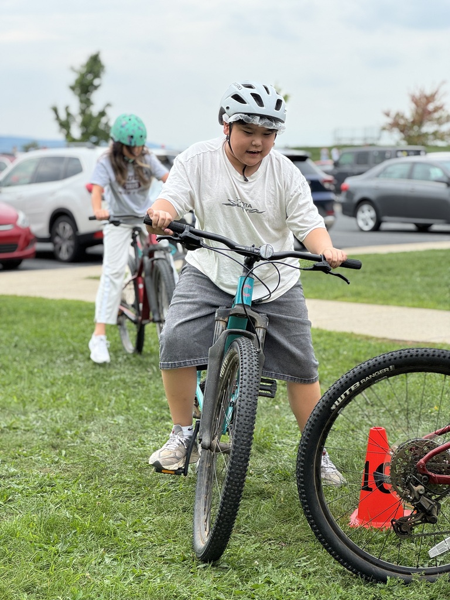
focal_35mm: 77
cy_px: 300
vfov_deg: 25.3
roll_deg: +1.1
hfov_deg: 19.1
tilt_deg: -5.0
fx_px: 1335
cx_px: 225
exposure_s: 1/531
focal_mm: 9
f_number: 2.8
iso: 25
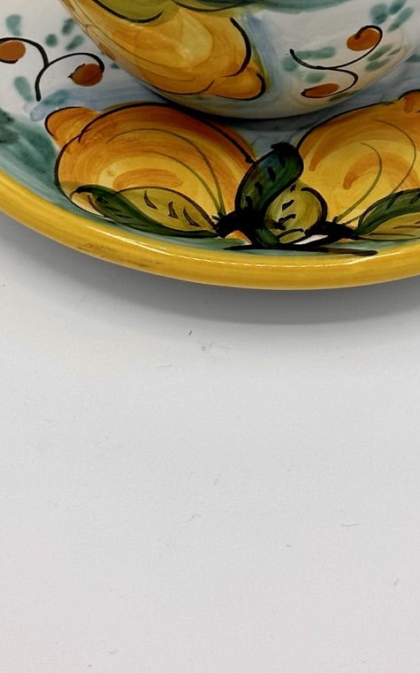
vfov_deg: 14.9
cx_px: 326
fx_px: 2511
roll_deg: -3.0
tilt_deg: -34.4
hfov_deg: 9.5
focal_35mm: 137
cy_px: -37
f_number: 1.78
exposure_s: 1/3367
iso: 64
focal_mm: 6.86
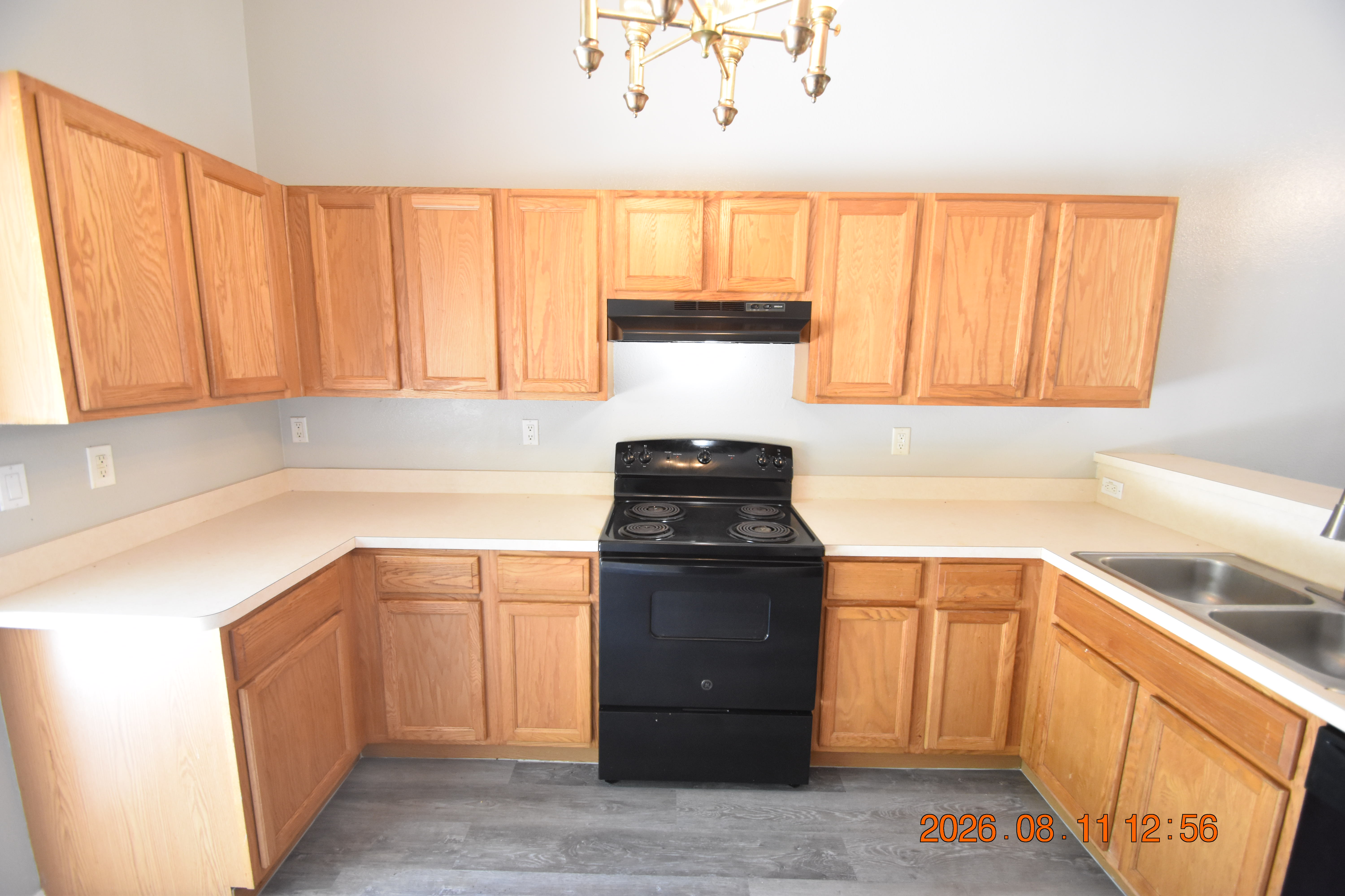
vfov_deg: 77.3
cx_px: 672
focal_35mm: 15
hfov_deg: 100.4
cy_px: 448
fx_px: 560
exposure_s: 1/60
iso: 1600
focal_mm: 10
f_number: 3.5
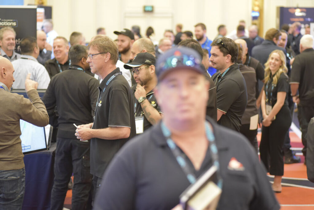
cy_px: 105
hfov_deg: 20.4
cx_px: 157
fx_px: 873
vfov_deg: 13.7
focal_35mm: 100
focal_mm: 100
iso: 4500
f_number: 2.8
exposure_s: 1/125
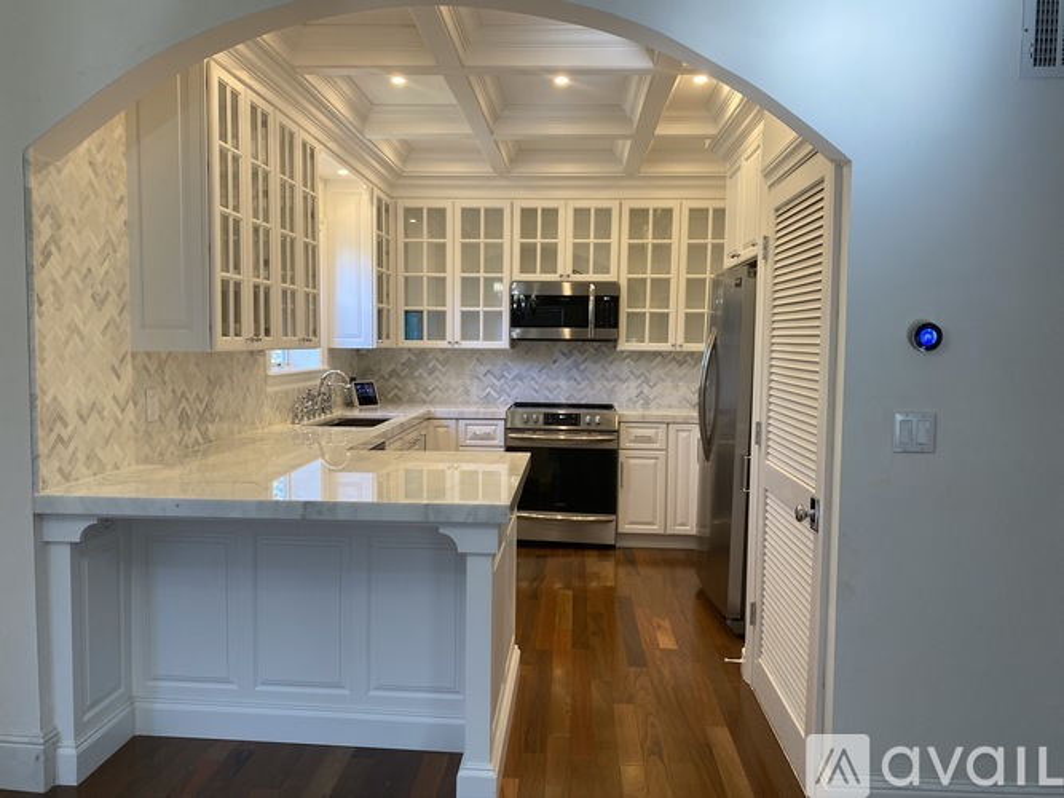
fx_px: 799
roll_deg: -1.0
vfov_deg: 53.0
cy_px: 399
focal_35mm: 26
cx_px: 532
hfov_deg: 67.3
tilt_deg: -4.4
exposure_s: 1/120
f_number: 1.8
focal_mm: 4.25
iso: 100
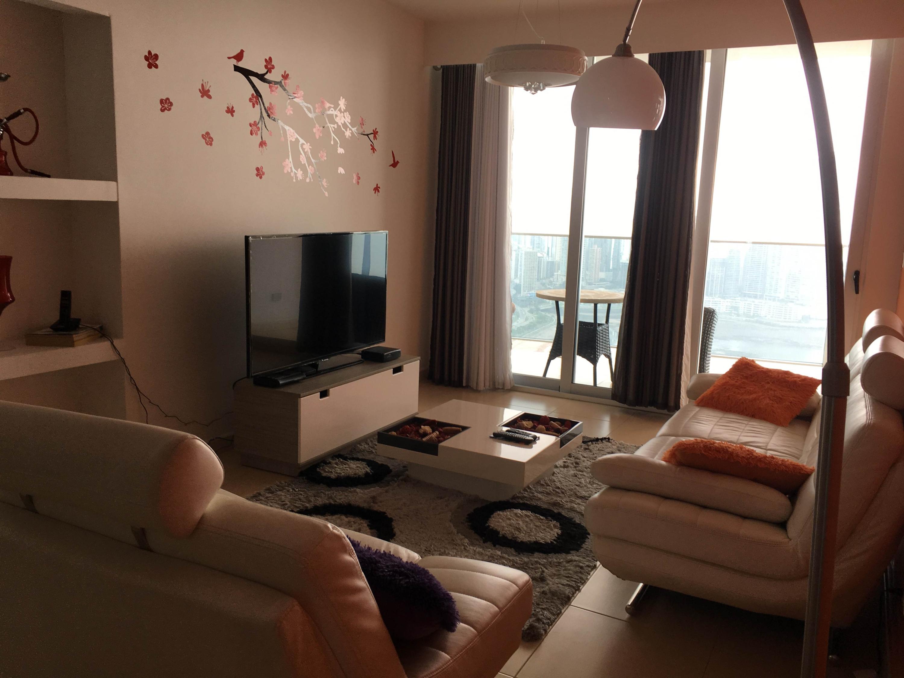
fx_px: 757
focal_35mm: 29
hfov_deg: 61.7
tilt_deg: -9.6
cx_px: 452
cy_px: 339
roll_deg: -1.2
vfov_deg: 48.2
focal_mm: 4.15
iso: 25
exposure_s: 1/60
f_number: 2.2
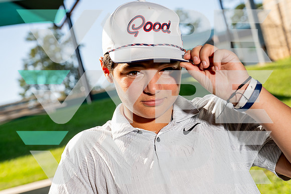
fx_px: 620
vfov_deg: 17.8
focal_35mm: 77
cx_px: 135
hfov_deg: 26.4
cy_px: 93
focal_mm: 68
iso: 100
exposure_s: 1/250
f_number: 5.6
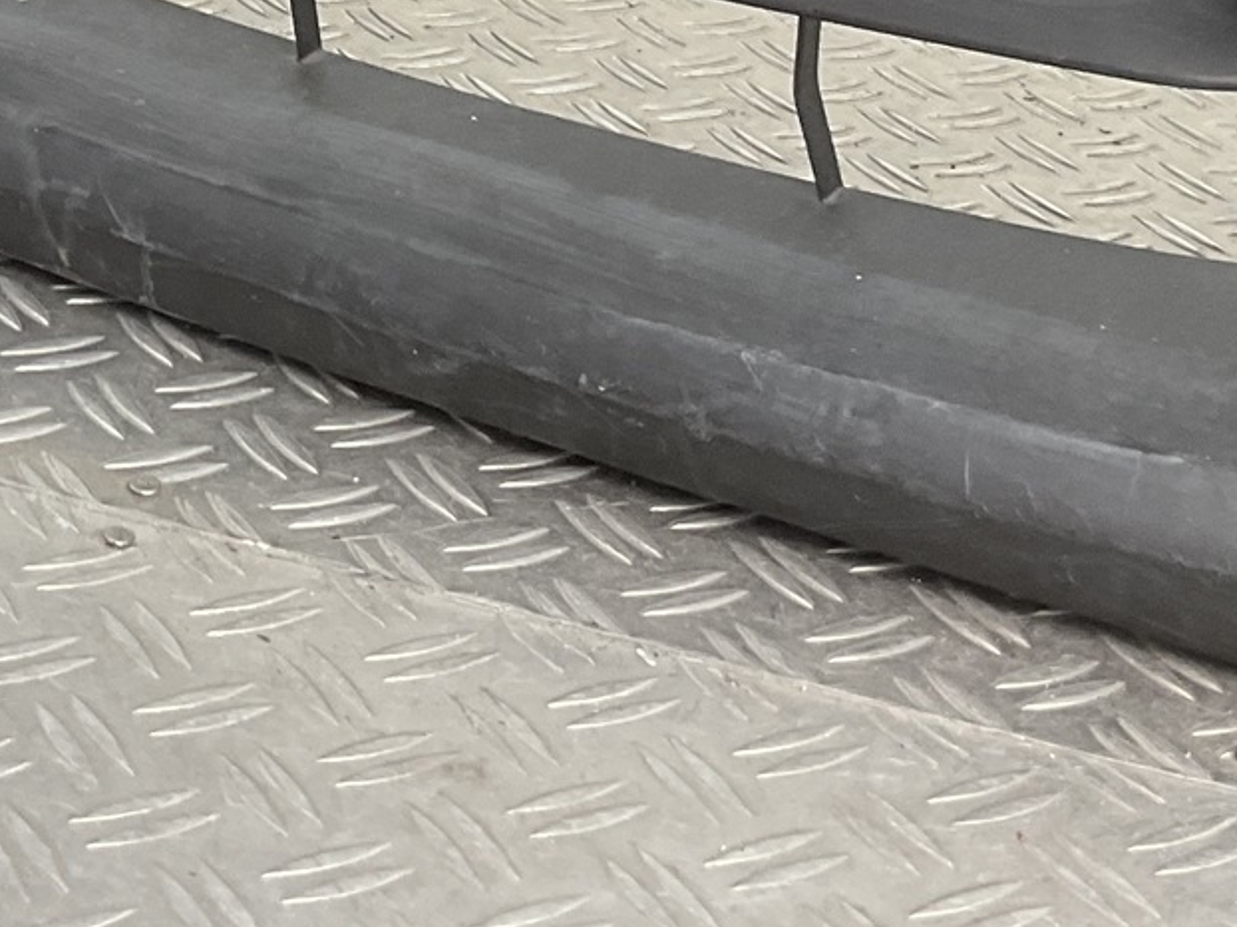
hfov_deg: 20.4
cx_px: 113
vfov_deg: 14.8
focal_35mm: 94
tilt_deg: -14.7
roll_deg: -6.2
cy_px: -380
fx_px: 3358
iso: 25
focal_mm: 3
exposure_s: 1/100
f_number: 1.8
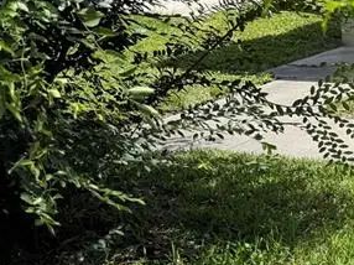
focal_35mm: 86
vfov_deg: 16.8
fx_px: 879
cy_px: 11
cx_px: 614
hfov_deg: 18.5
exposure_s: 1/2525
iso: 80
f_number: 1.78
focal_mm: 6.76
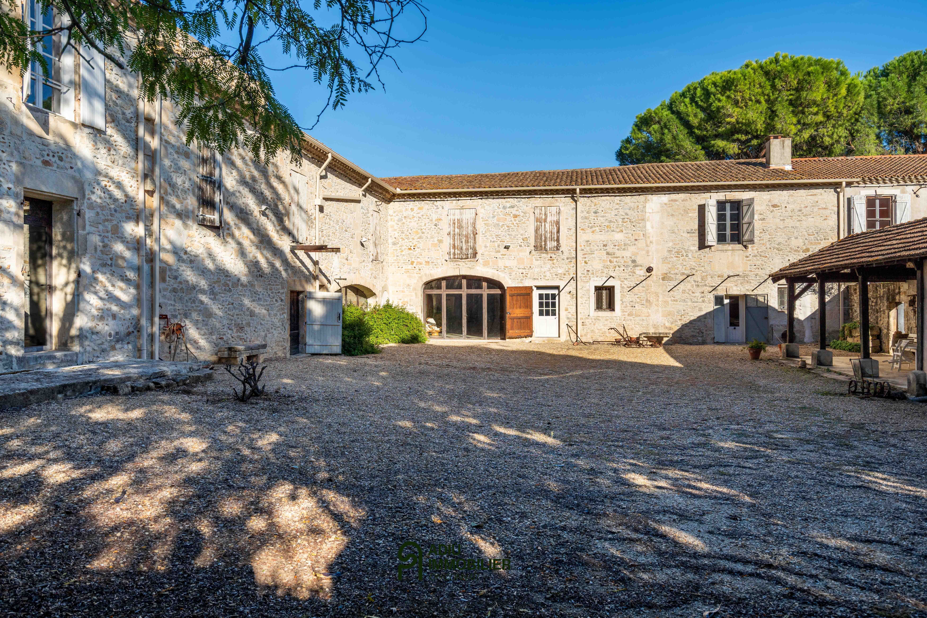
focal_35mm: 26
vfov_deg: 49.6
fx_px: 669
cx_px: 464
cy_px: 309
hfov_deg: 69.4
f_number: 8
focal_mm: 26
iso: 50
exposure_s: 1/1000
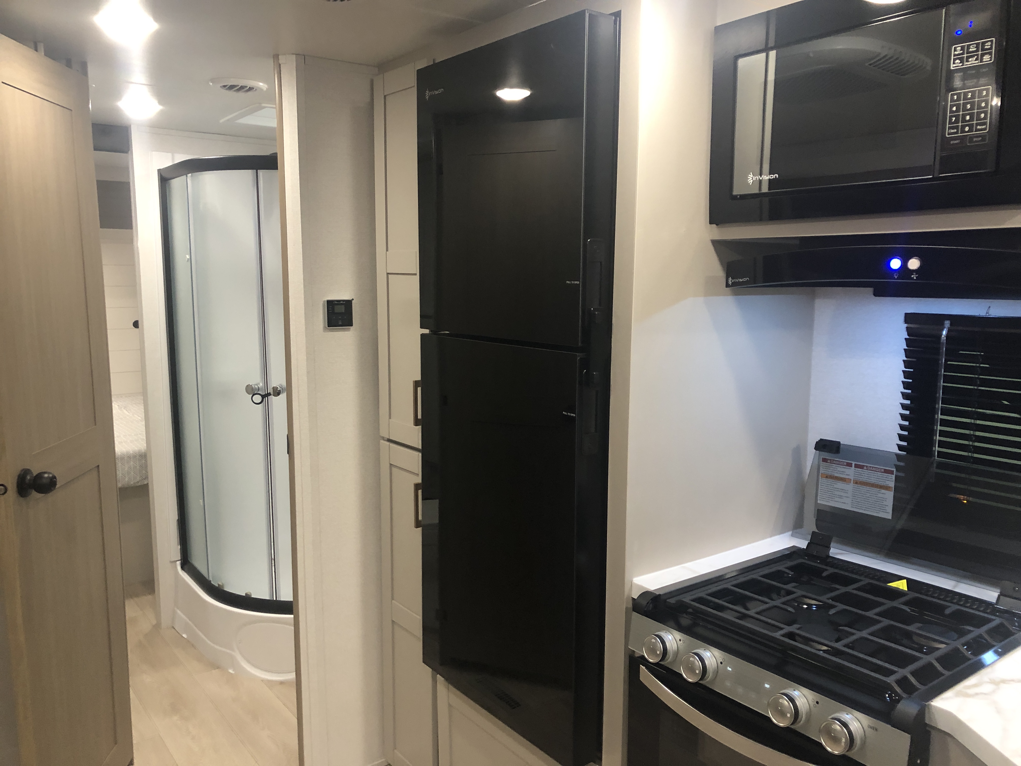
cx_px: 510
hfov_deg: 63.4
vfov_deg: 49.7
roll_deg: +0.5
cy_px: 383
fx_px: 826
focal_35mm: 28
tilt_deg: -7.4
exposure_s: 1/15
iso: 64
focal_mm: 3.99
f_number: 1.8
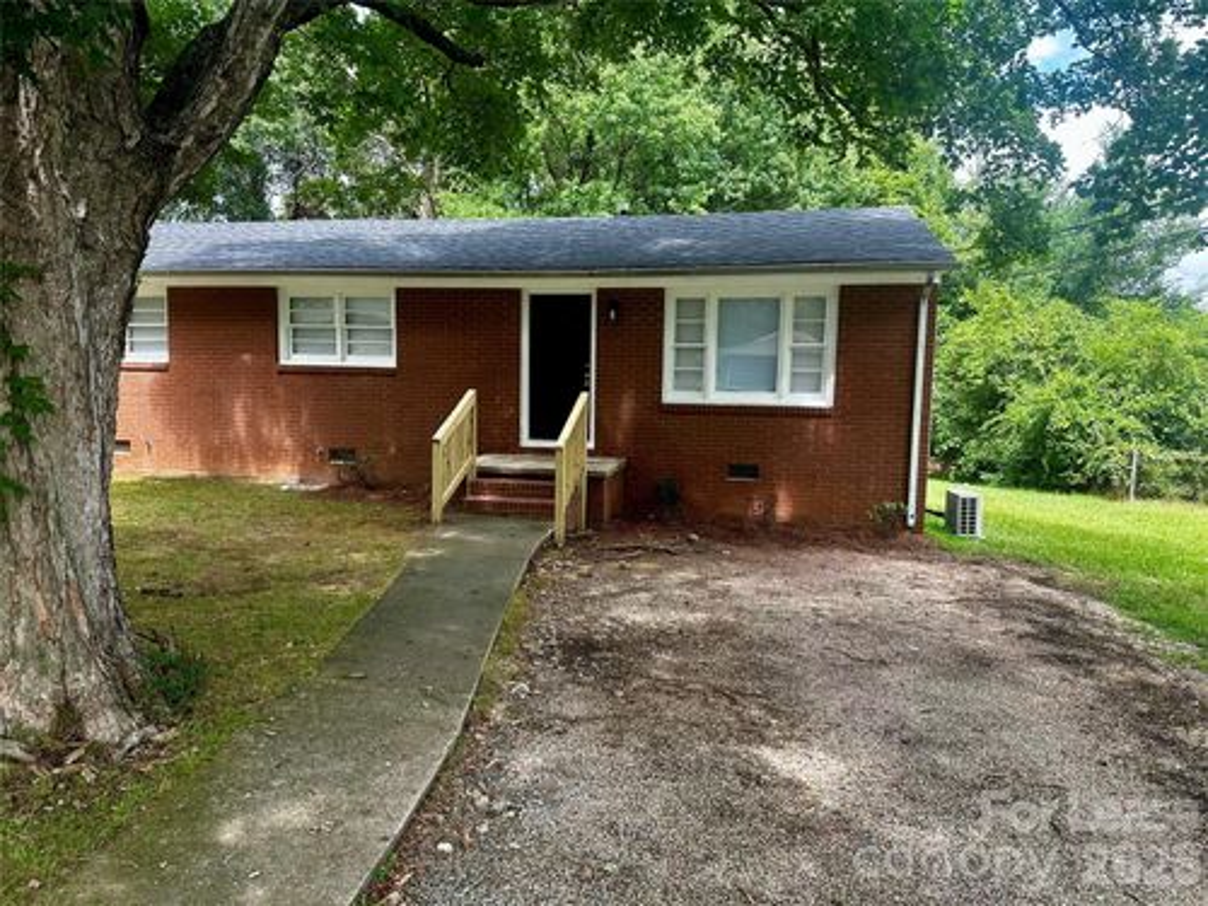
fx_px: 838
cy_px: 453
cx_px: 604
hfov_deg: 71.6
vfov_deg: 56.8
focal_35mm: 24
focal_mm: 6.86
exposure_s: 1/555
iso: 80
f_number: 1.78
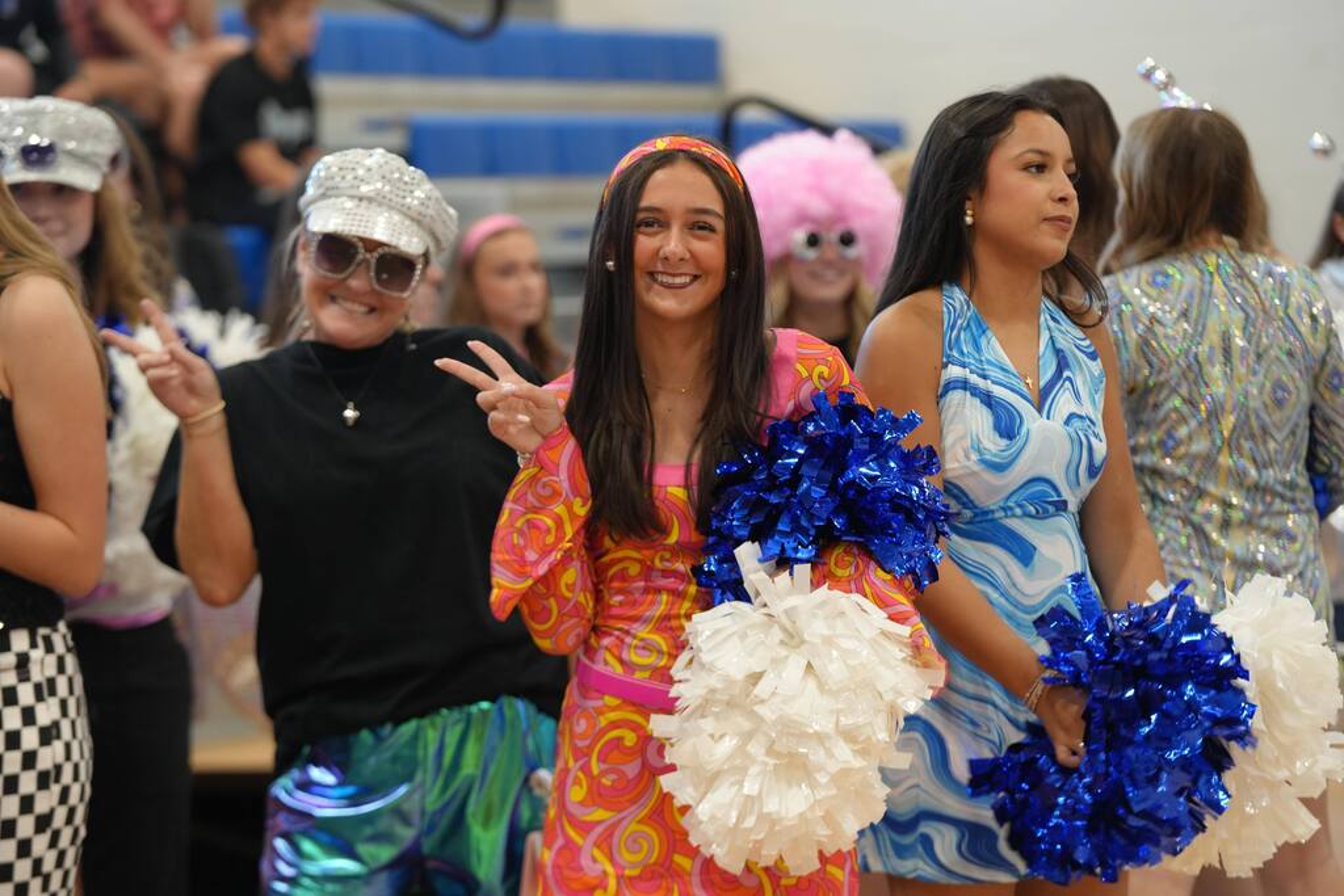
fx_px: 5040
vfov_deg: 10.2
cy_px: 448
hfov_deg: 15.2
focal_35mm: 135
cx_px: 672
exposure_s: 1/160
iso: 1600
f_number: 4
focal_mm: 135
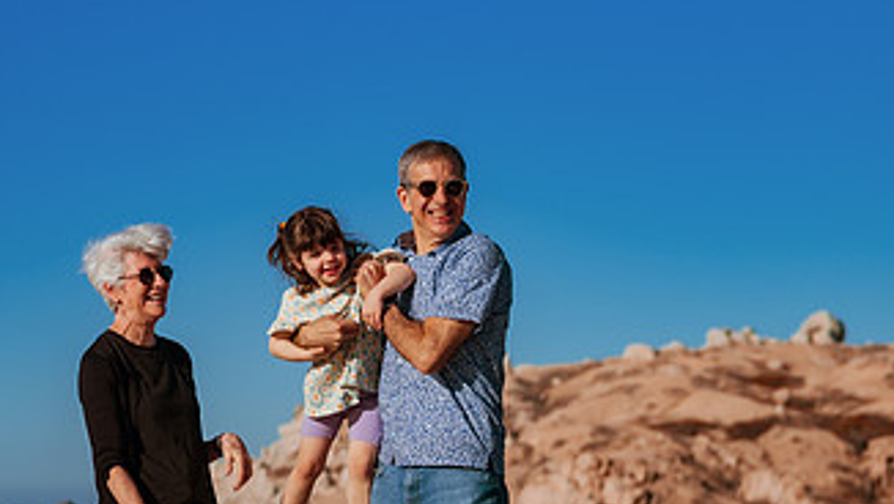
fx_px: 2562
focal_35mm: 108
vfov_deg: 11.2
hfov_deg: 19.5
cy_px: 415
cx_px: 134
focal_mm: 58
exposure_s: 1/8000
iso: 50
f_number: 3.2
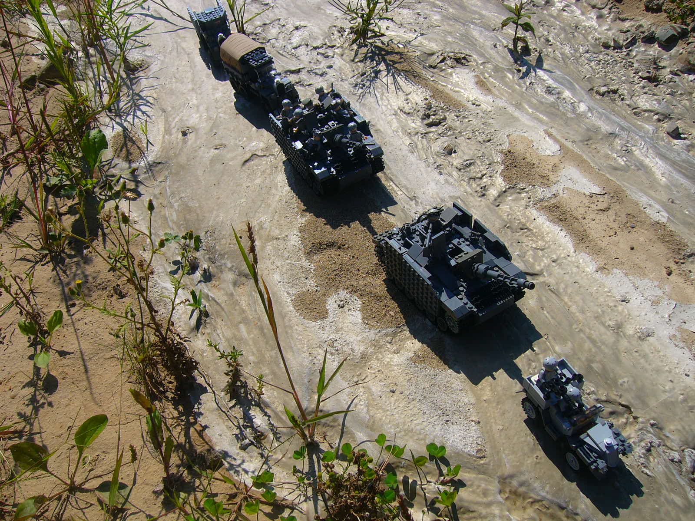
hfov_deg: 52.6
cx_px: 348
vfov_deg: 40.7
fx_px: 703
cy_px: 260
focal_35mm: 35
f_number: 5.6
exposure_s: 1/640
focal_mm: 5.8
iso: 64
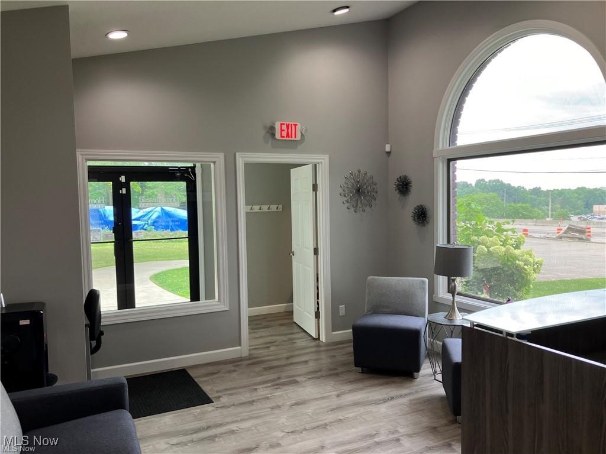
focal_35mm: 28
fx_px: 490
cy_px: 227
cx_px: 303
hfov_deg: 63.4
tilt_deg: -3.3
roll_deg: +1.4
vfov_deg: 49.7
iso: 50
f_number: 1.8
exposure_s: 1/60
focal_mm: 3.99
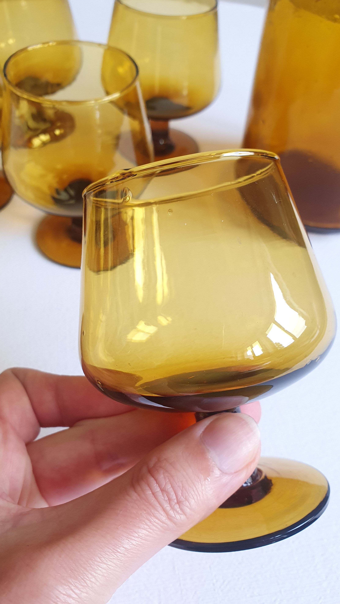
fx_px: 465
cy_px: 307
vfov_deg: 66.1
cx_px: 173
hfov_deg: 40.2
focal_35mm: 29
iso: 125
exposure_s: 1/100
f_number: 2.4
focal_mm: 4.32
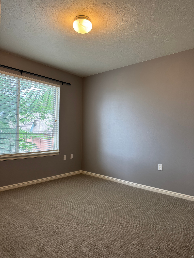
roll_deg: -2.5
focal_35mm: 24
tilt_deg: +2.3
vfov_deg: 71.6
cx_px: 97
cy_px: 129
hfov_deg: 56.8
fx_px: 179
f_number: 1.78
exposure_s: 1/120
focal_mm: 6.76
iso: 125
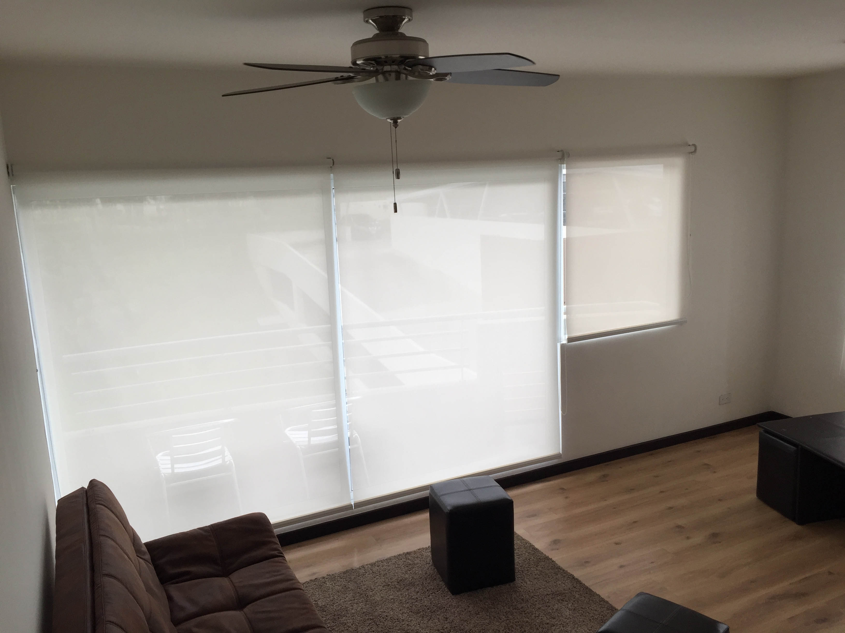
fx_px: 708
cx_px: 422
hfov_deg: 61.7
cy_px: 316
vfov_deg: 48.2
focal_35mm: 29
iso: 40
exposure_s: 1/120
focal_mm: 4.15
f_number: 2.2
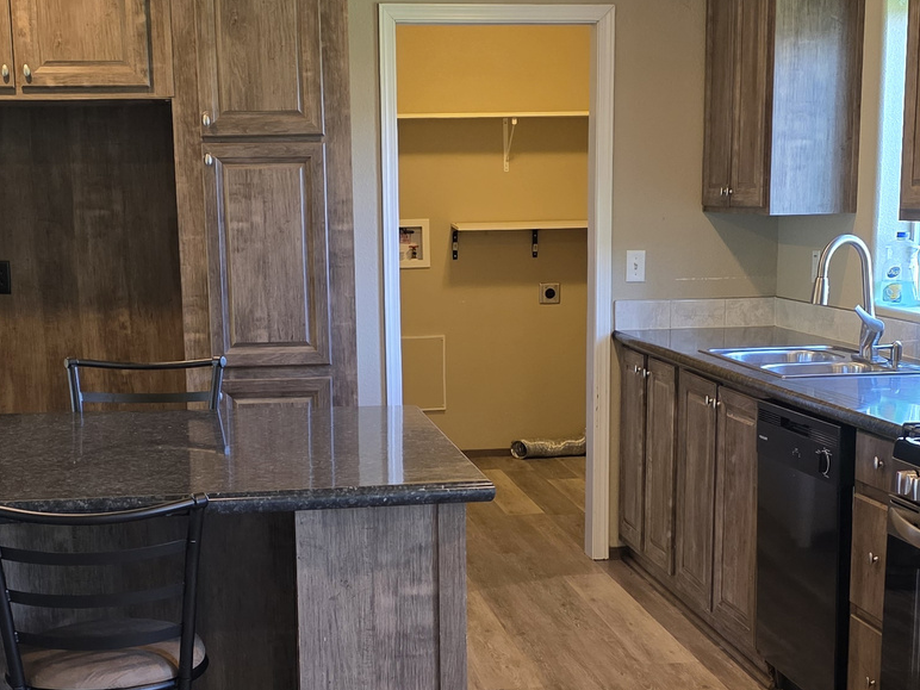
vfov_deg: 23.8
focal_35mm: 61
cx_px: 415
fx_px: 1621
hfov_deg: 31.7
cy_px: 498
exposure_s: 1/120
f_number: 1.7
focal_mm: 6.3
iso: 320
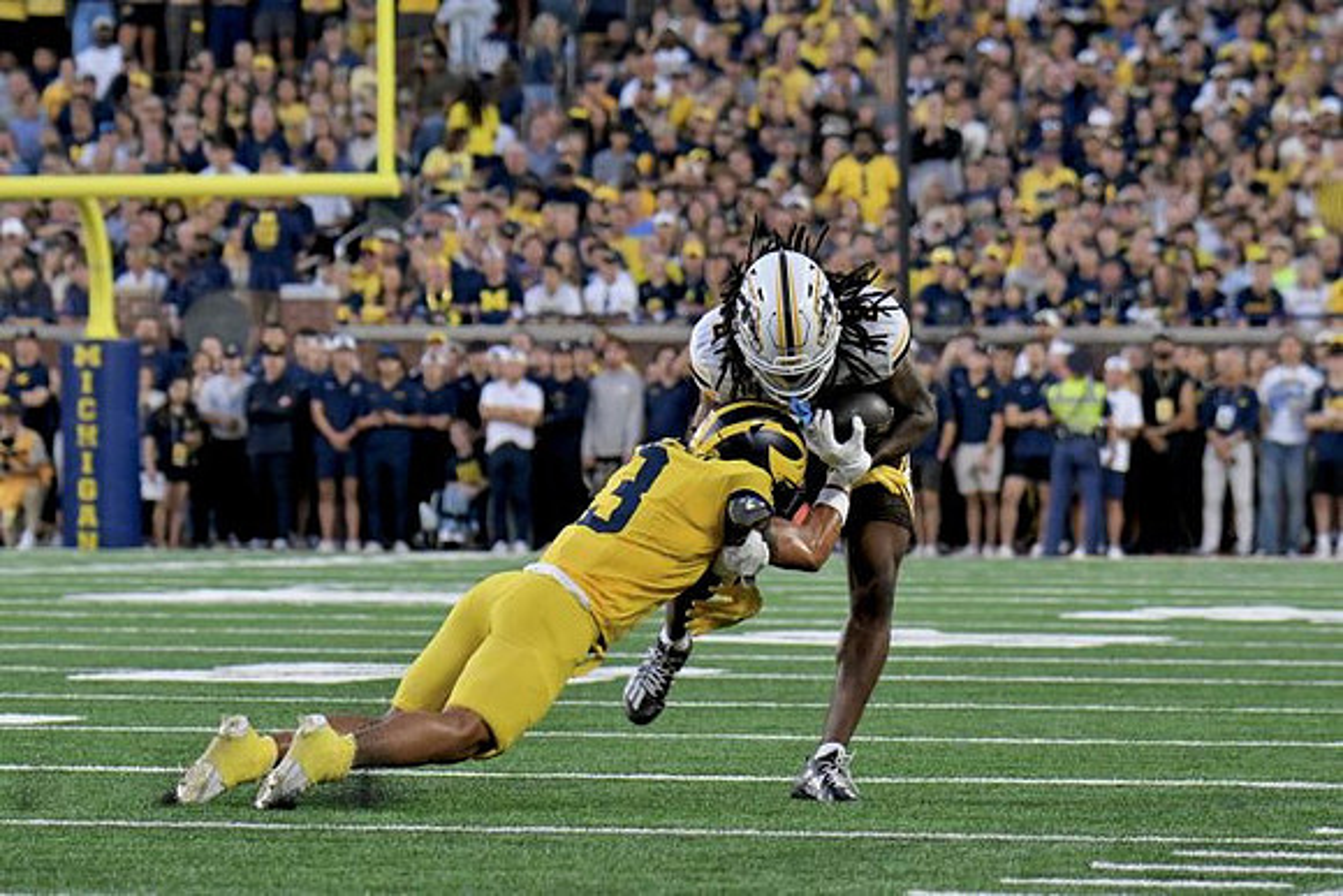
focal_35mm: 270
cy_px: 448
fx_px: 10074
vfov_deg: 5.1
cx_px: 672
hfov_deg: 7.6
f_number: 5.3
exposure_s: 1/1000
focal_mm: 180
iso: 3200
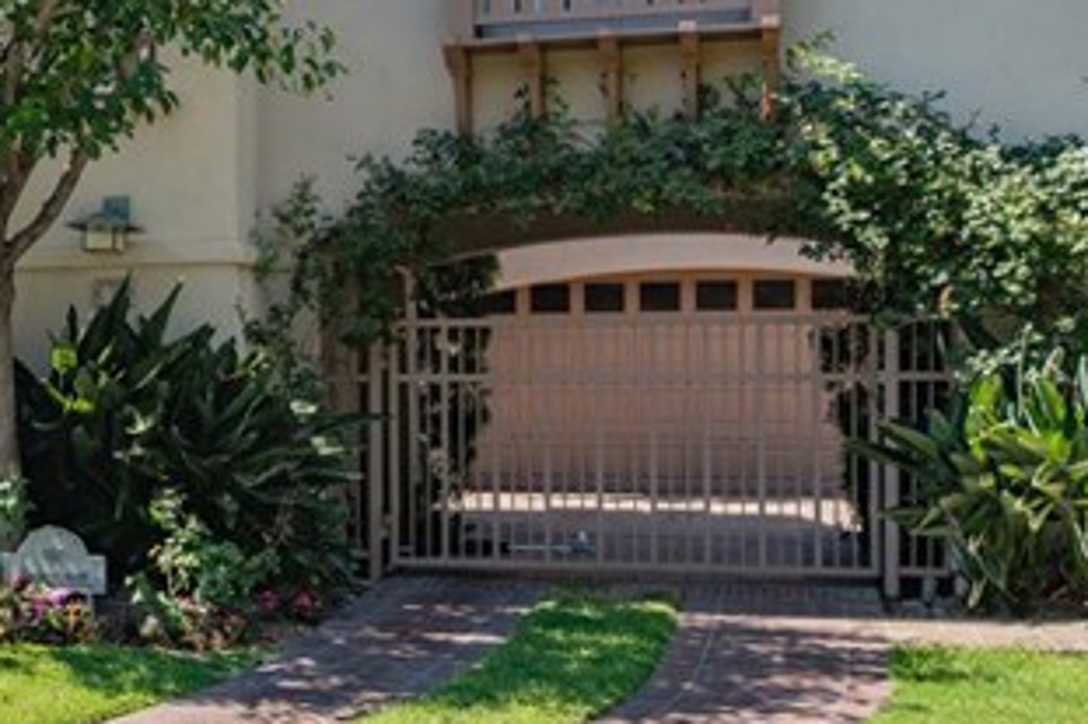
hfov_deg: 23.6
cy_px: 372
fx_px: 2386
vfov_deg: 17.3
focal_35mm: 79
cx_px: -189
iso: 100
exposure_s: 1/320
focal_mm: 24
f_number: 6.3
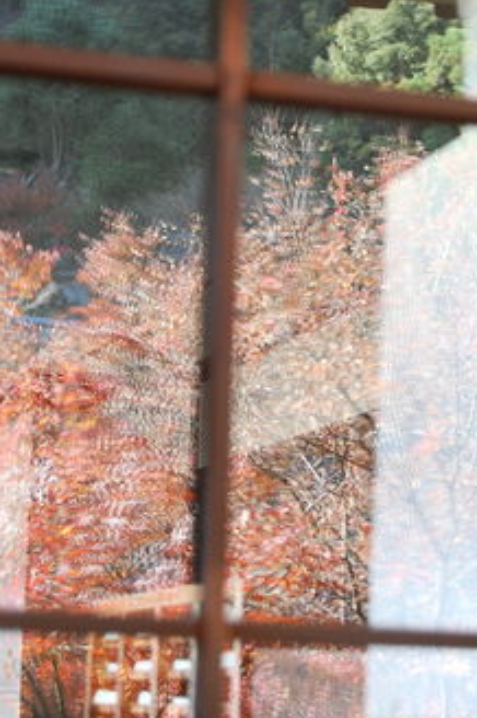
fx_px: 2270
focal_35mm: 114
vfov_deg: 17.9
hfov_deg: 12.0
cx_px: 244
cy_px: 206
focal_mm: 52
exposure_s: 1/30
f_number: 5.6
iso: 560
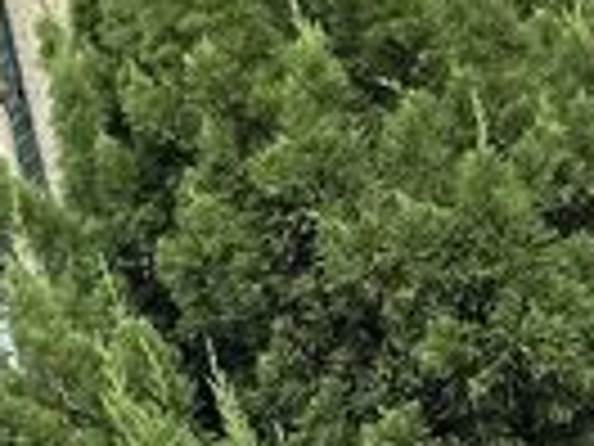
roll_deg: +0.4
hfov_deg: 14.0
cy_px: 423
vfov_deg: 13.4
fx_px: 1870
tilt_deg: +29.6
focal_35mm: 109
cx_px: -724
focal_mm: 6.86
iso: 80
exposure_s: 1/1095
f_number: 1.78
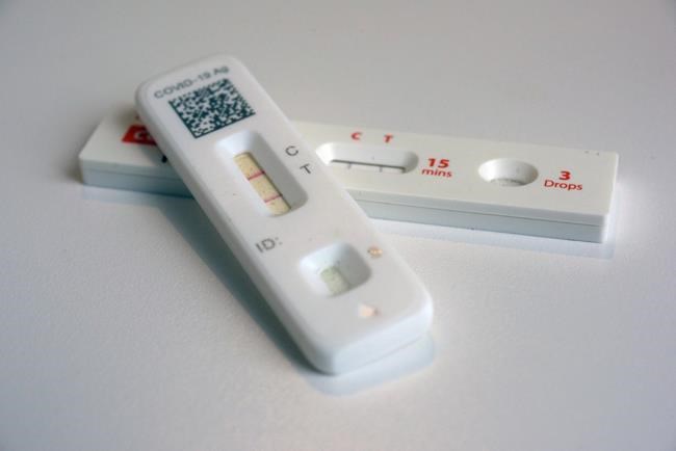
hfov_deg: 36.2
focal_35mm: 55
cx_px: 338
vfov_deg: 24.6
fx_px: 1033
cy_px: 226
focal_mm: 55
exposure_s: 1/125
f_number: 5.6
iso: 1000
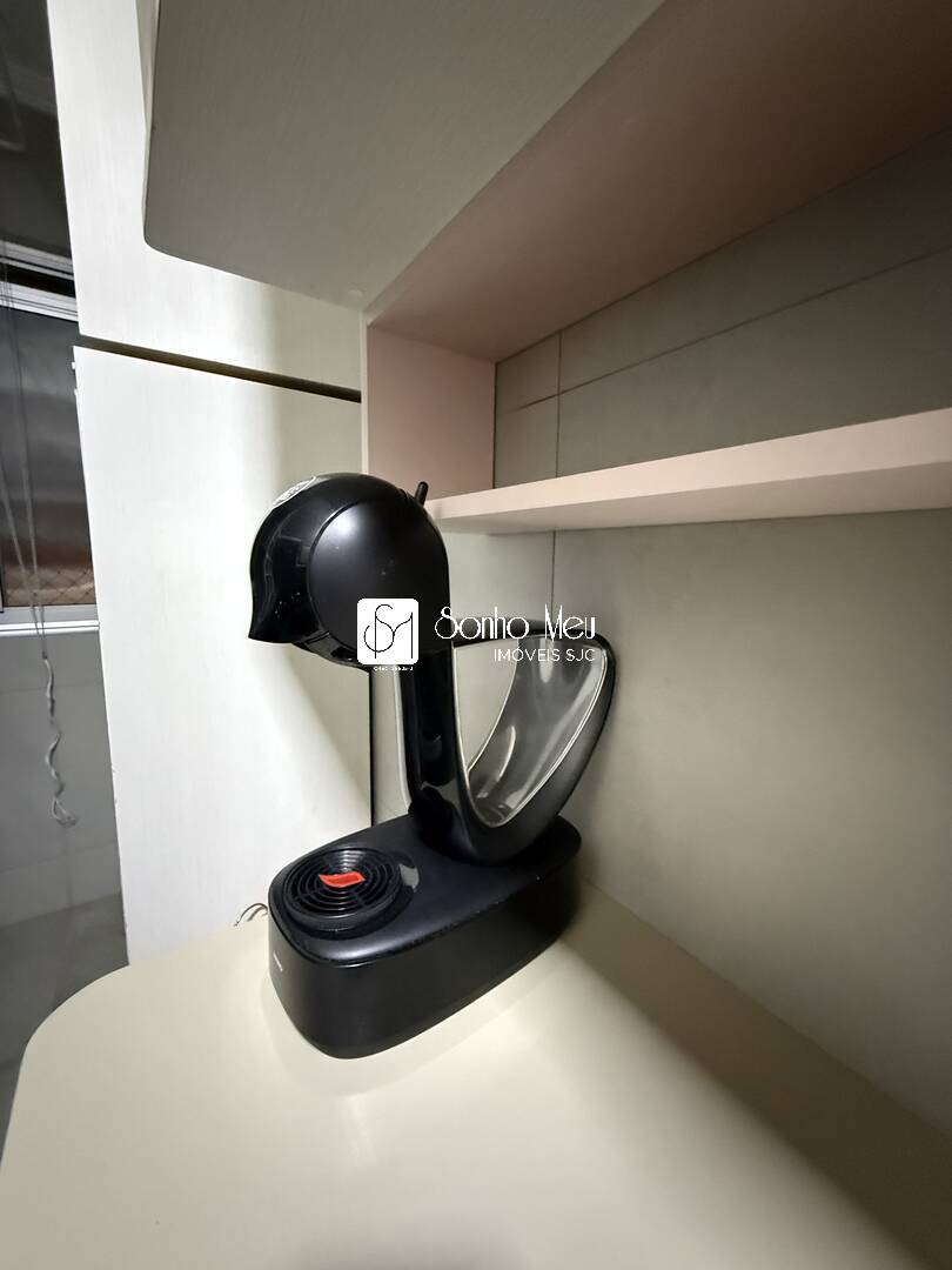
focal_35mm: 14
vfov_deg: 102.1
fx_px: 513
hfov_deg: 85.7
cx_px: 476
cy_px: 635
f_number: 2.2
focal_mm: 2.22
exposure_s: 1/36
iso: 1600
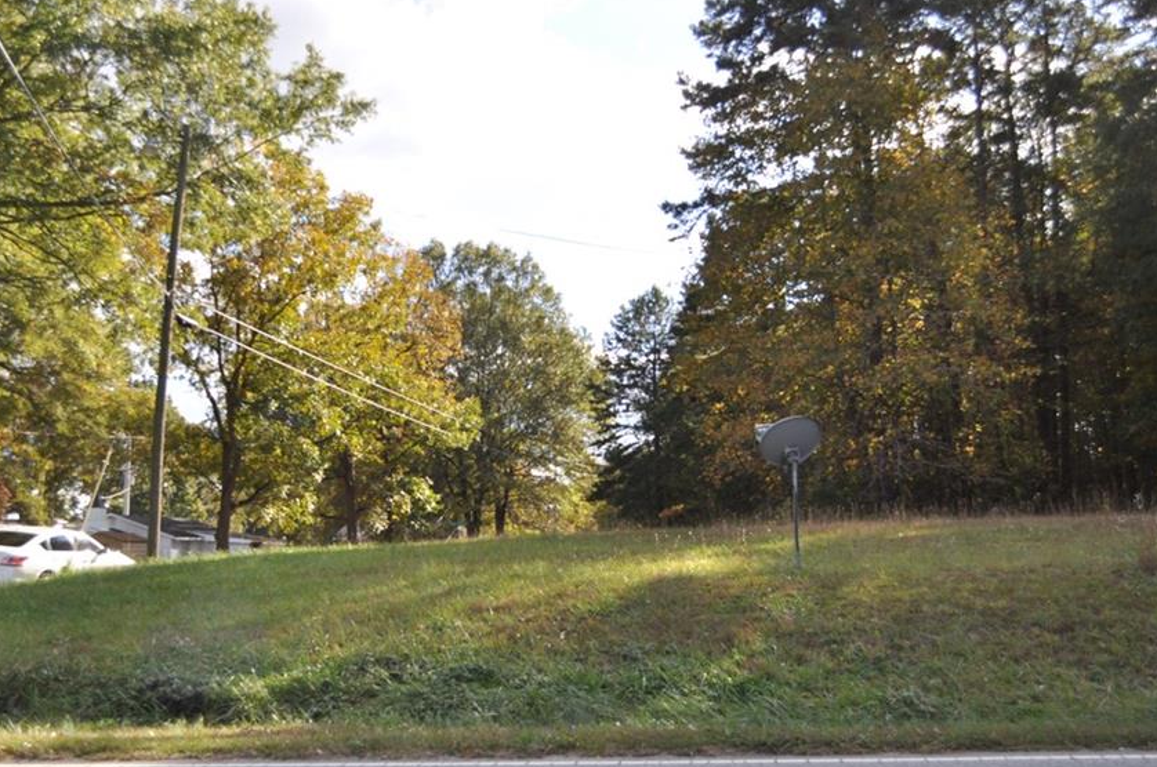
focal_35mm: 44
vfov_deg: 30.4
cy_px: 370
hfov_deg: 44.5
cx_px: 544
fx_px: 1412
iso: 400
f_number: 4.8
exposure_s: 1/1500
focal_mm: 24
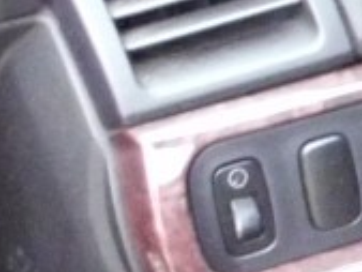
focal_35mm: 287
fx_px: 3003
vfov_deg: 5.2
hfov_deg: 6.1
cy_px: 169
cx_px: 1302
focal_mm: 6.3
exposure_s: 1/60
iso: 800
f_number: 2.9
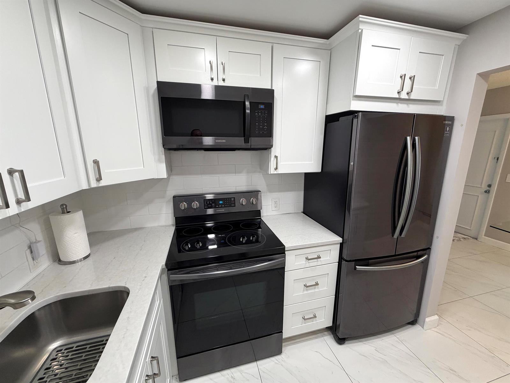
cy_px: 192
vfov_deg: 85.7
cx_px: 255
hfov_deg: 102.1
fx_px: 206
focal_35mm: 14
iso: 200
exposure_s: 1/120
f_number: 2.2
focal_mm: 2.22
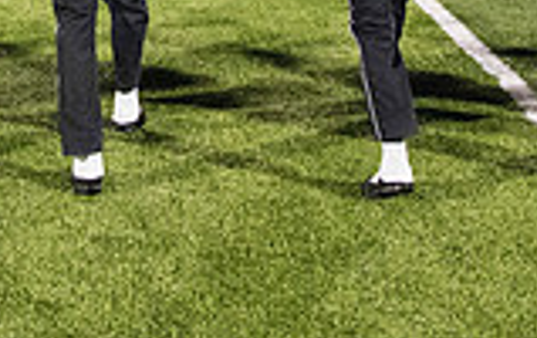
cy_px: -262
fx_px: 1305
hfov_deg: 23.0
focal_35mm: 89
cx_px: 118
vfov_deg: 13.3
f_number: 5.6
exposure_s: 1/200
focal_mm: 24
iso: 5000
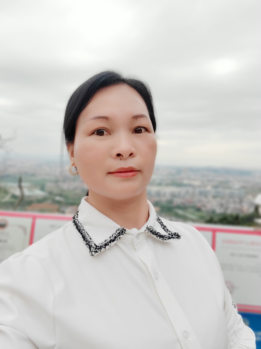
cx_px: 130
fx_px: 191
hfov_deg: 68.7
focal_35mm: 19
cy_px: 174
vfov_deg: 84.7
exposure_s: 1/300
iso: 100
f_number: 2.2
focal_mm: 2.87
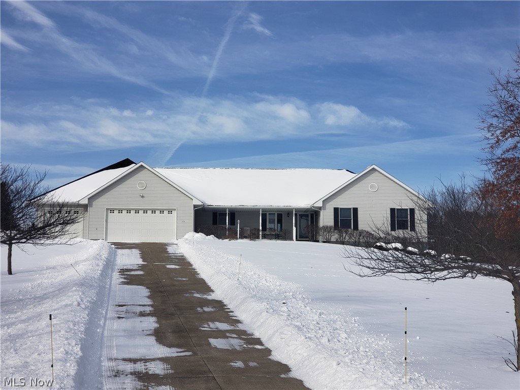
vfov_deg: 28.0
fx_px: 781
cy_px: 195
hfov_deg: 36.8
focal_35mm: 52
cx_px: 260
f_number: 2.4
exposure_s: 1/1677
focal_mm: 6
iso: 32
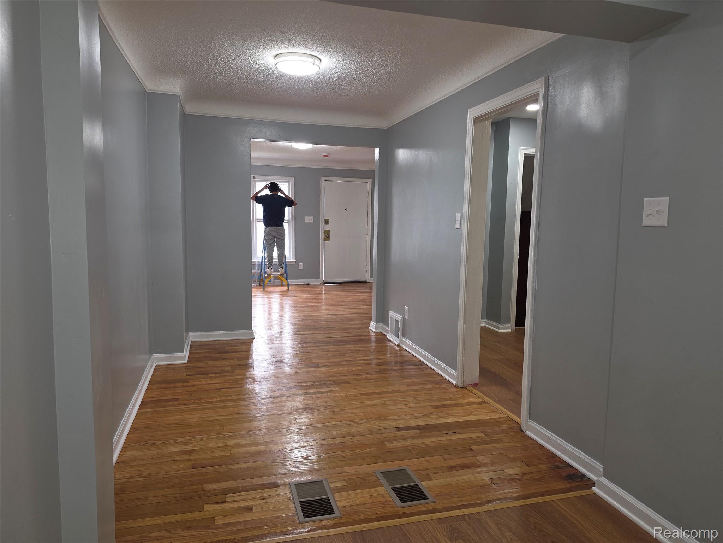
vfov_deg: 58.9
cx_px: 362
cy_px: 272
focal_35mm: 23
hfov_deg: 73.9
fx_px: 480
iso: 64
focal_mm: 6.5
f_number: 1.4
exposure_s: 1/60
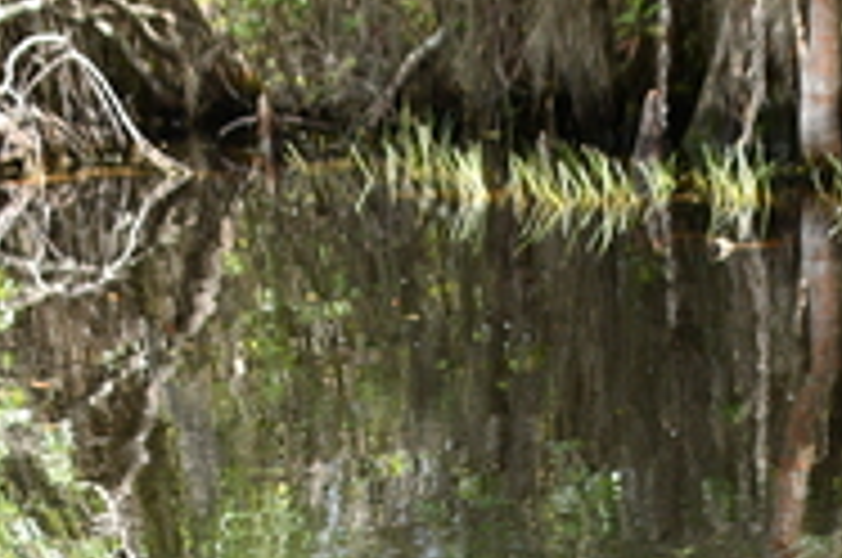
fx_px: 2101
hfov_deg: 22.2
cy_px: 808
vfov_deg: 14.3
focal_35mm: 90
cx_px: 716
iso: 1000
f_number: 3.5
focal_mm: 20
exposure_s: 1/640
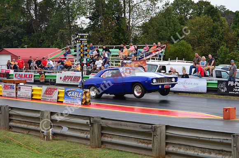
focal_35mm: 93
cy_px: 79
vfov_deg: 14.6
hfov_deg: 22.0
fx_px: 616
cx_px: 120
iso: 1000
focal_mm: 62
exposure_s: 1/1000
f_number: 8
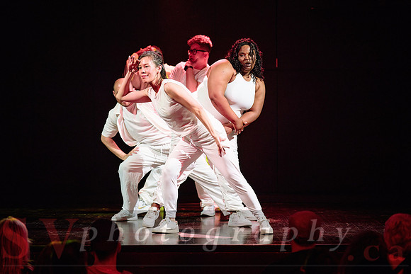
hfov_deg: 12.6
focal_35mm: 164
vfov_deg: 8.4
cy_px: 163
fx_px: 1868
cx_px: 208
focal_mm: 135
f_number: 2.8
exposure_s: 1/250
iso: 1600
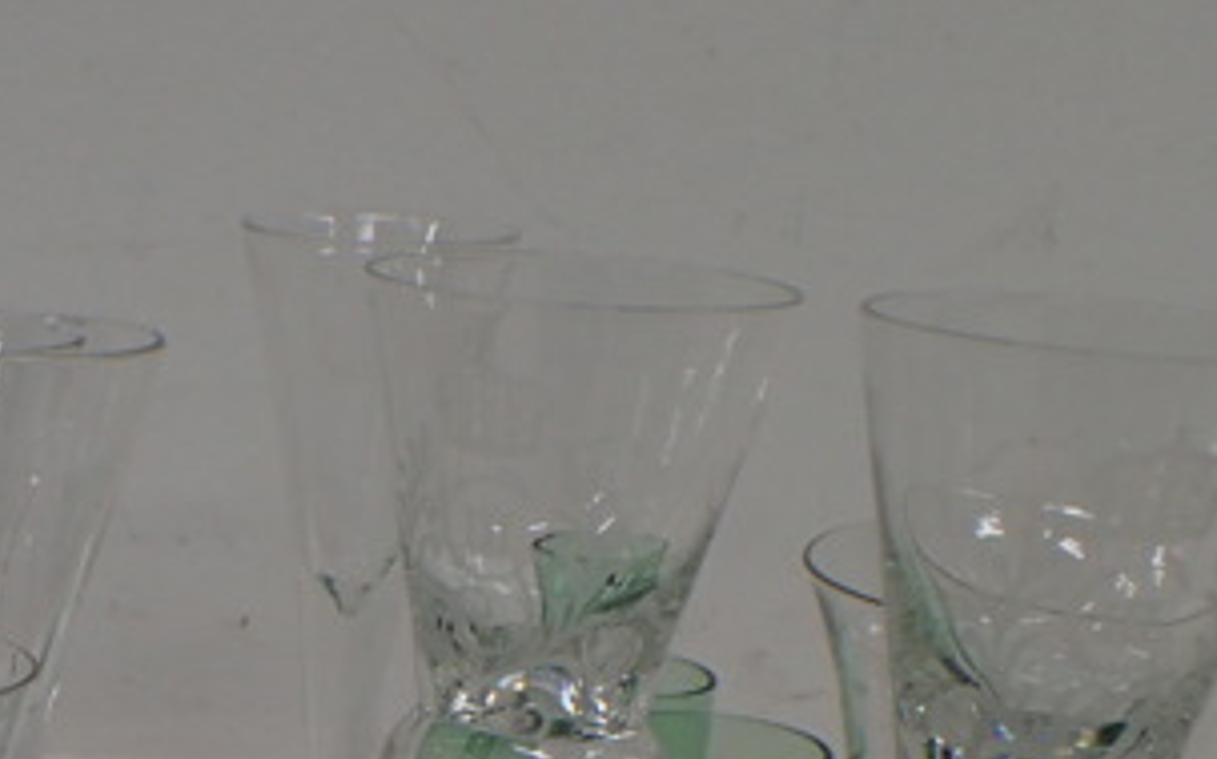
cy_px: 1064
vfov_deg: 14.7
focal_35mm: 84
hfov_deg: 23.3
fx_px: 2784
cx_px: -88
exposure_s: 1/125
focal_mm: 5.5
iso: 125
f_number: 2.3
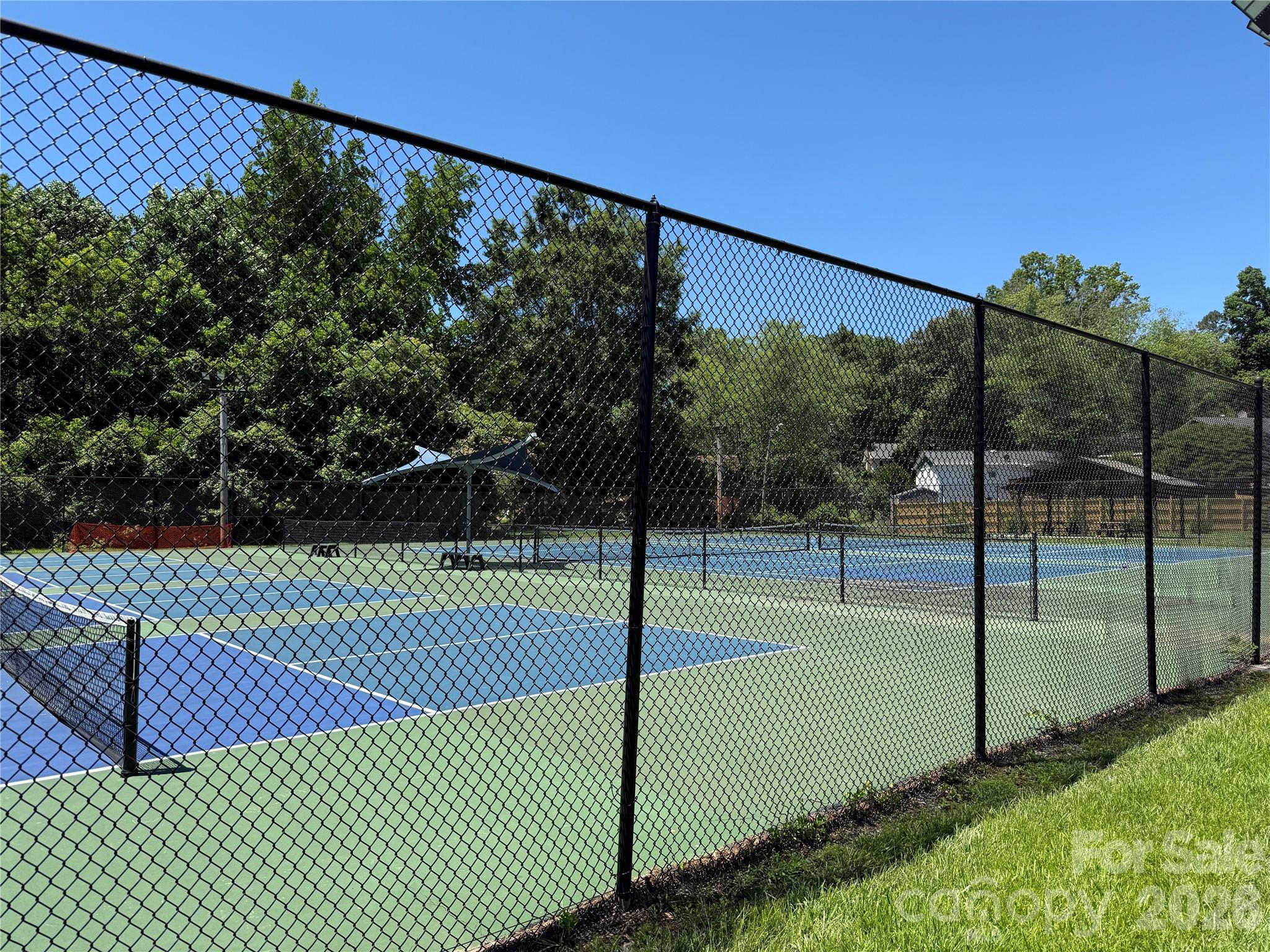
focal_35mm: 24
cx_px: 635
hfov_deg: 71.6
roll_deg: -0.7
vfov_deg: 56.8
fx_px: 881
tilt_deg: +2.9
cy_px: 476
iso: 80
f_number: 1.78
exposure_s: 1/2445
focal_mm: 6.76
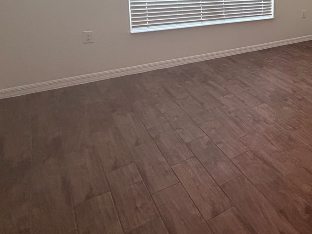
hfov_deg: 40.9
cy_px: 7
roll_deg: -3.3
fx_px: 297
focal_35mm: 33
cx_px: 363
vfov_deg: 38.7
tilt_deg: -8.4
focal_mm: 2.22
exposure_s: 1/120
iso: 320
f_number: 2.2
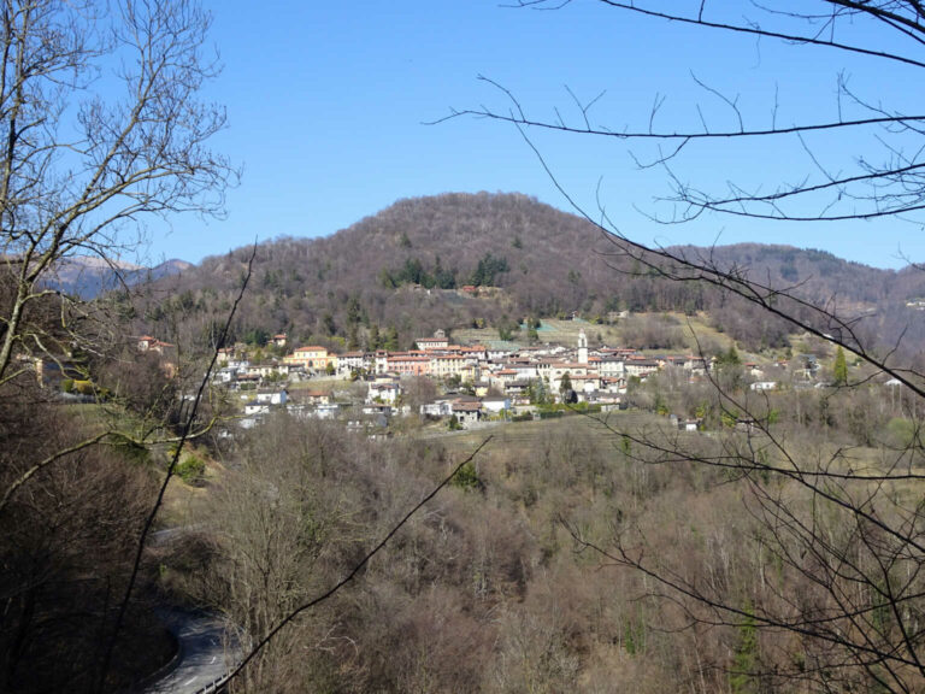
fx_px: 962
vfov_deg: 39.7
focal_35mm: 36
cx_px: 462
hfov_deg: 51.4
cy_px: 347
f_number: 4
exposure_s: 1/500
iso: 80
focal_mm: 6.17
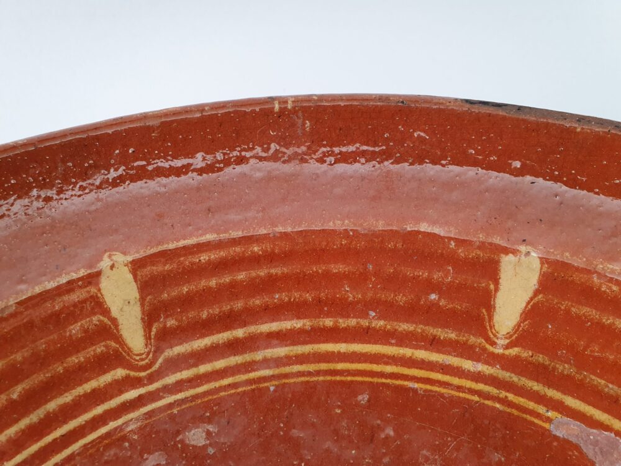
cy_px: 233
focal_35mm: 26
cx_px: 310
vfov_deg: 53.1
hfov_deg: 67.3
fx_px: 466
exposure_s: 1/100
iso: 200
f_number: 2.4
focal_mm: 4.32
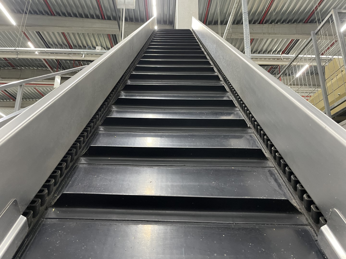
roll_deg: -2.0
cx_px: 173
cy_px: 130
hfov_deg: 67.3
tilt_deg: +16.1
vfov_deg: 53.1
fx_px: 260
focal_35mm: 26
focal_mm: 4.2
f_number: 1.6
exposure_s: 1/50
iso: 400
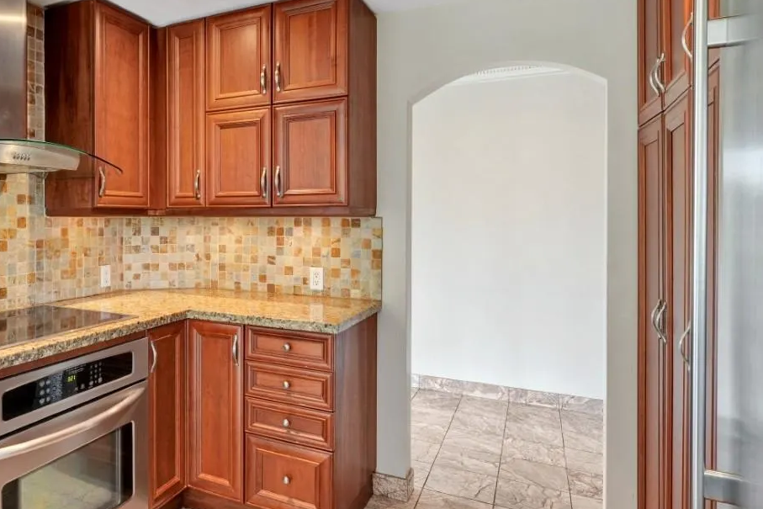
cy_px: 215
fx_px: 530
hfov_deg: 68.3
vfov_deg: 51.1
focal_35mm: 25
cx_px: 221
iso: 400
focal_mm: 14
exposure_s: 1/13
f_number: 8
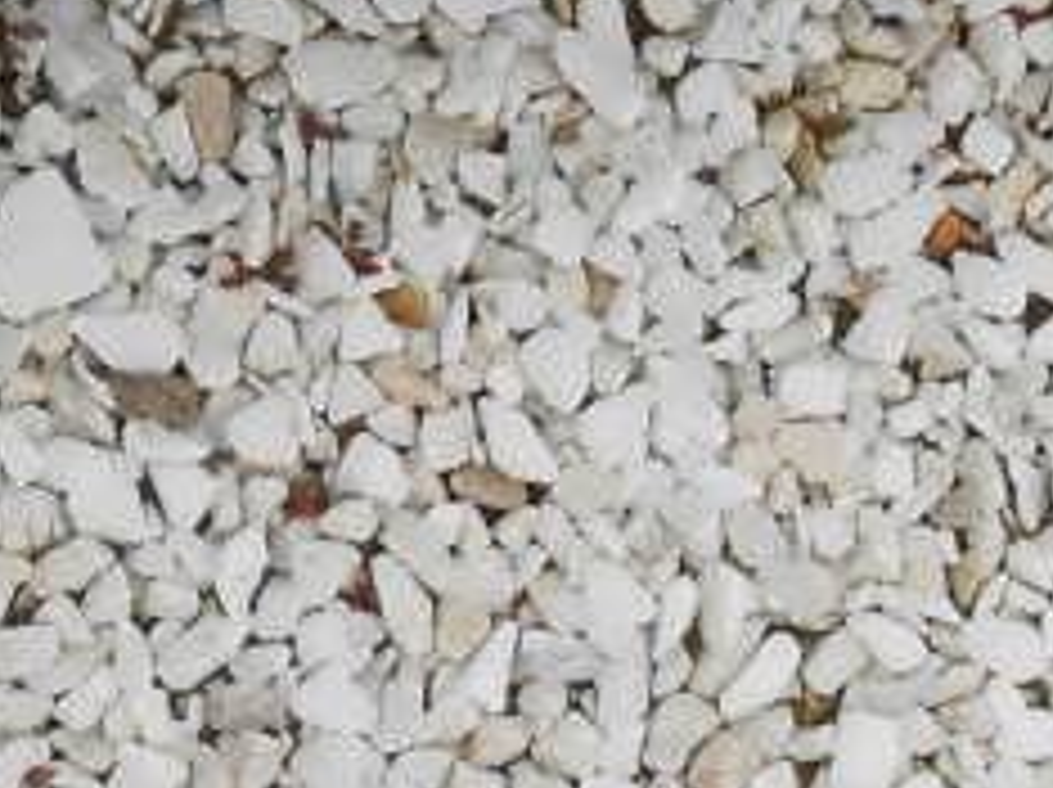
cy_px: -239
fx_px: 4680
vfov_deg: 9.4
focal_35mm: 154
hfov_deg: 12.7
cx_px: 18
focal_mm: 5.3
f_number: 3.8
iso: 200
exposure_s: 1/250
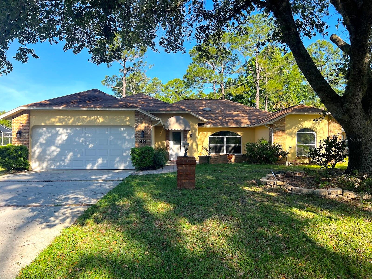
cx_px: 186
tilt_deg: +0.4
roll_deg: -0.1
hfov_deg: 67.3
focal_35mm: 26
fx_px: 279
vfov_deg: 53.1
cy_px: 140
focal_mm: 5.7
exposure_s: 1/1295
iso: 50
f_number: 1.5
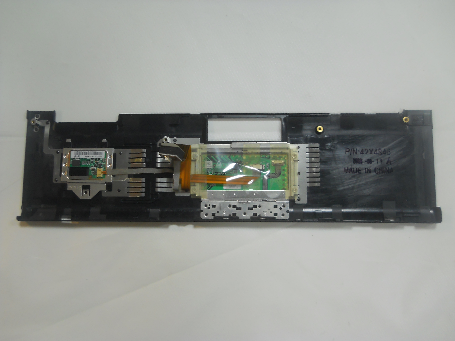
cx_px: 228
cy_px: 170
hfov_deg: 45.8
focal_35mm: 41
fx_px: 539
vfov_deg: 35.1
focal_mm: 6.72
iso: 200
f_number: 3.1
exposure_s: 1/30
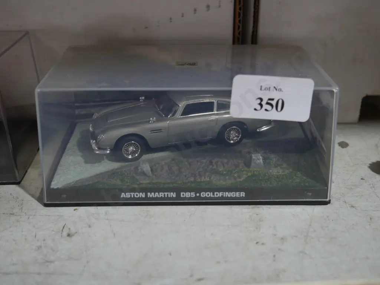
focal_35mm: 44
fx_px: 483
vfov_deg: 32.9
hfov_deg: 42.9
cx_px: 190
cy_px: 142
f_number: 4.7
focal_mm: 22
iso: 640
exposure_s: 1/60
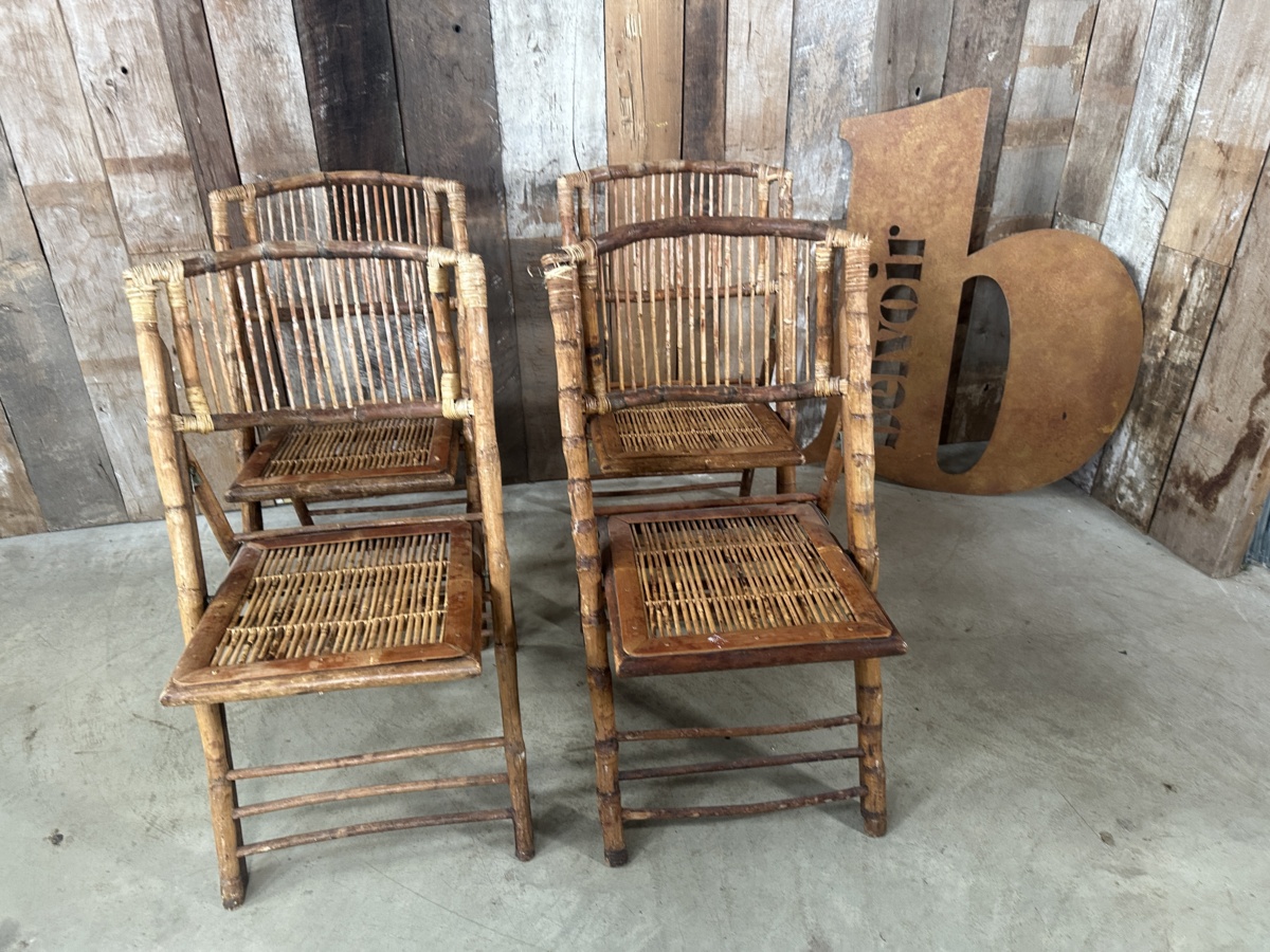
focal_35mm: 24
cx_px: 635
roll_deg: +1.7
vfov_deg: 56.8
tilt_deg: -28.7
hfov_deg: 71.6
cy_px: 476
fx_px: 881
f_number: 1.78
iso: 400
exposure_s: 1/60
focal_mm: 6.86
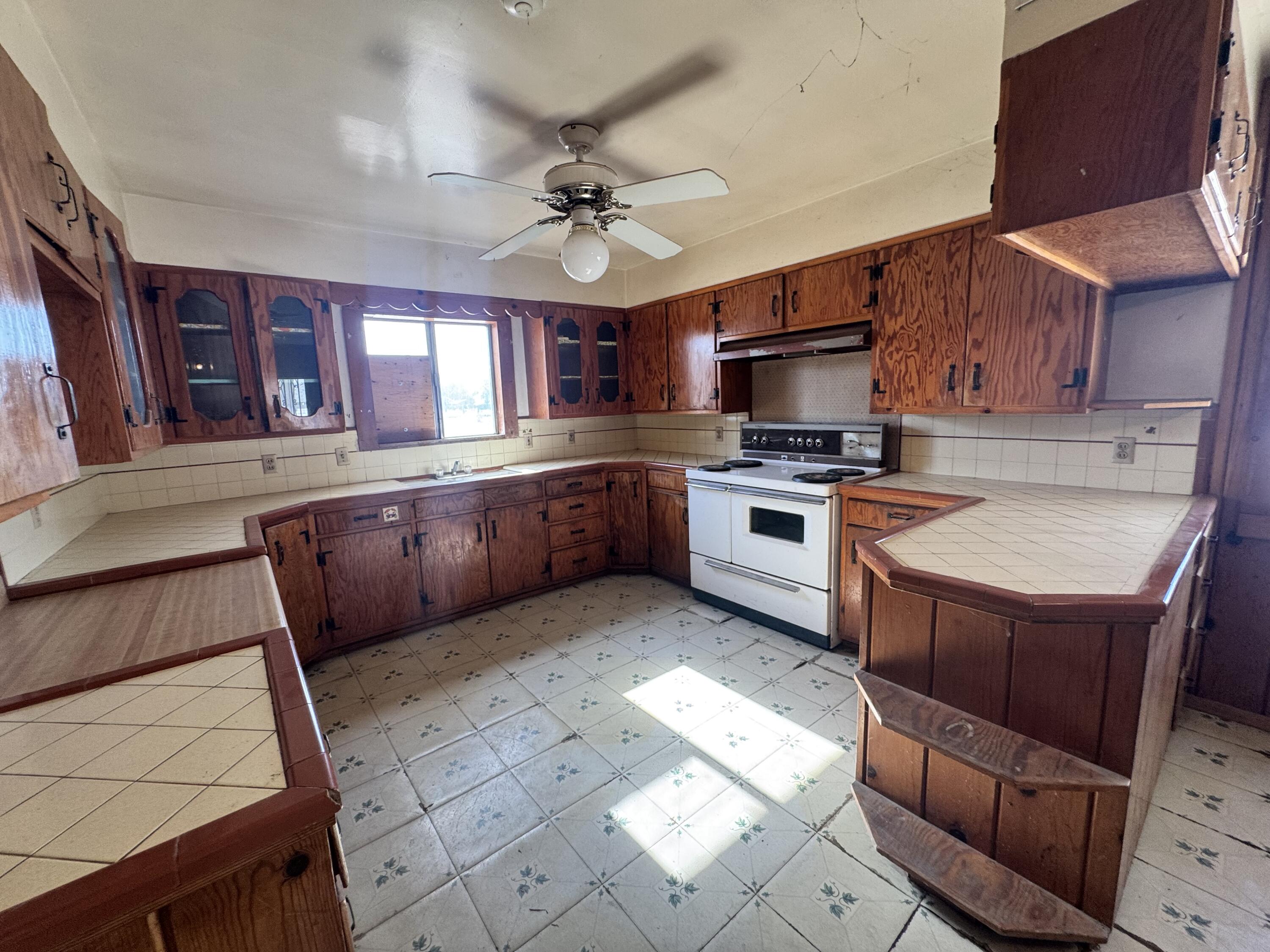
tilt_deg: -8.3
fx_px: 514
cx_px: 635
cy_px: 476
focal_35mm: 14
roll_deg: +3.3
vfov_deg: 85.7
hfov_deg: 102.1
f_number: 2.2
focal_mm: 2.22
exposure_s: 1/120
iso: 125
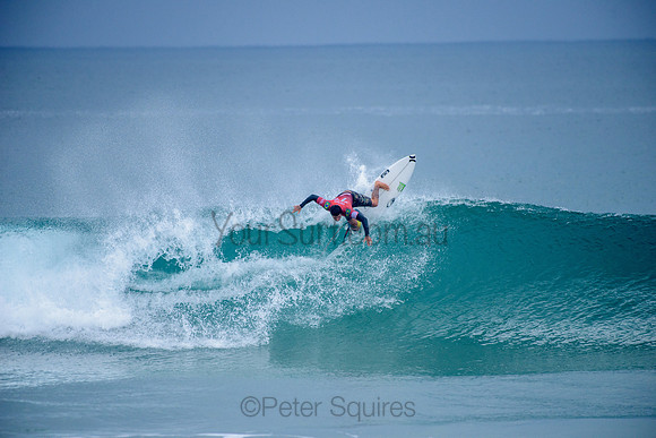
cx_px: 328
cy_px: 219
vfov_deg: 2.8
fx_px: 9113
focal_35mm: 500
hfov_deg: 4.1
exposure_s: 1/2000
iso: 450
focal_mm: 500
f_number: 5.6
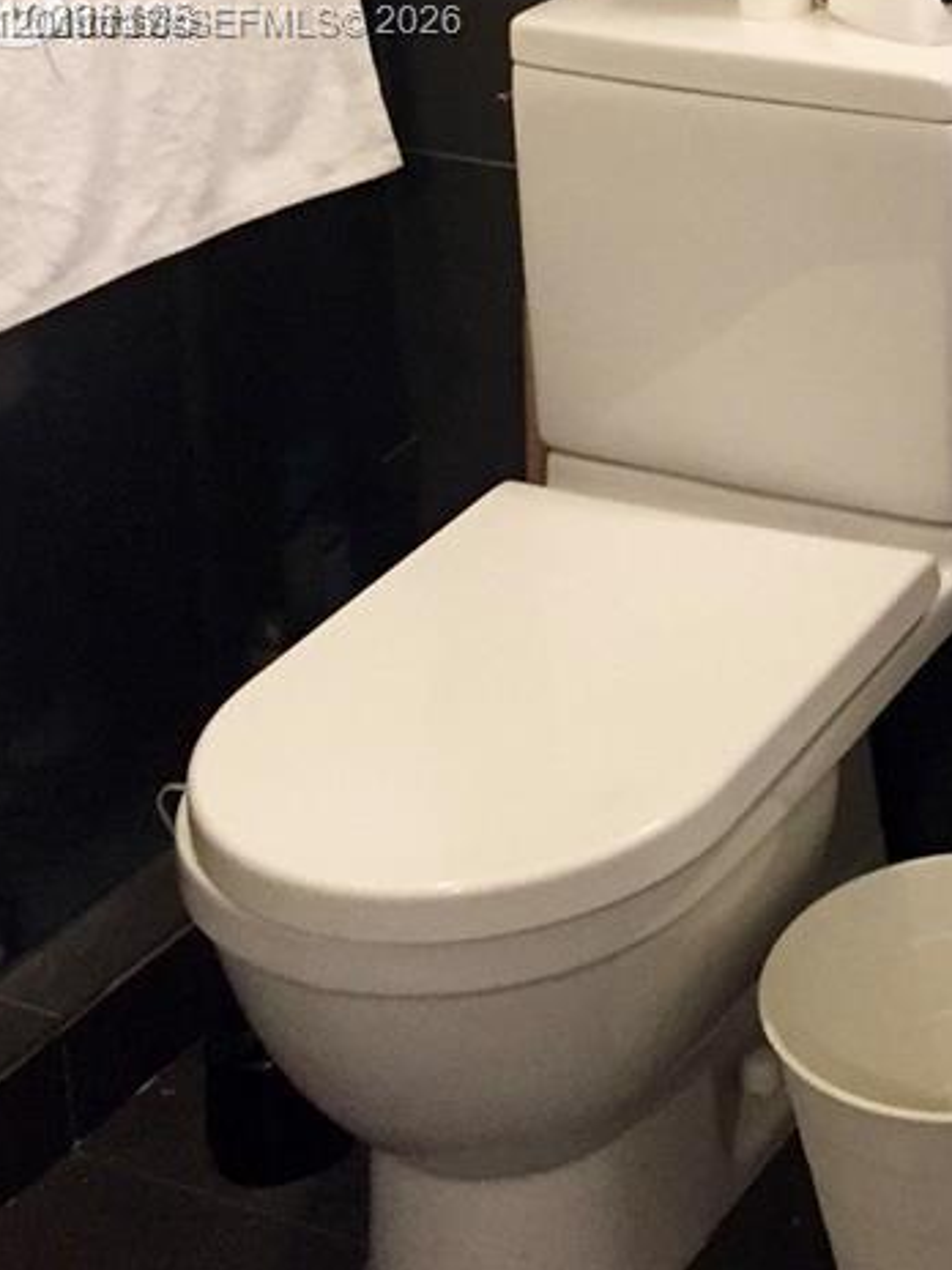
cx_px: 1187
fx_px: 2750
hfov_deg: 18.5
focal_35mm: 75
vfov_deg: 24.9
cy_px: 25
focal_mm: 4.15
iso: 200
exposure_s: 1/30
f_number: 2.2
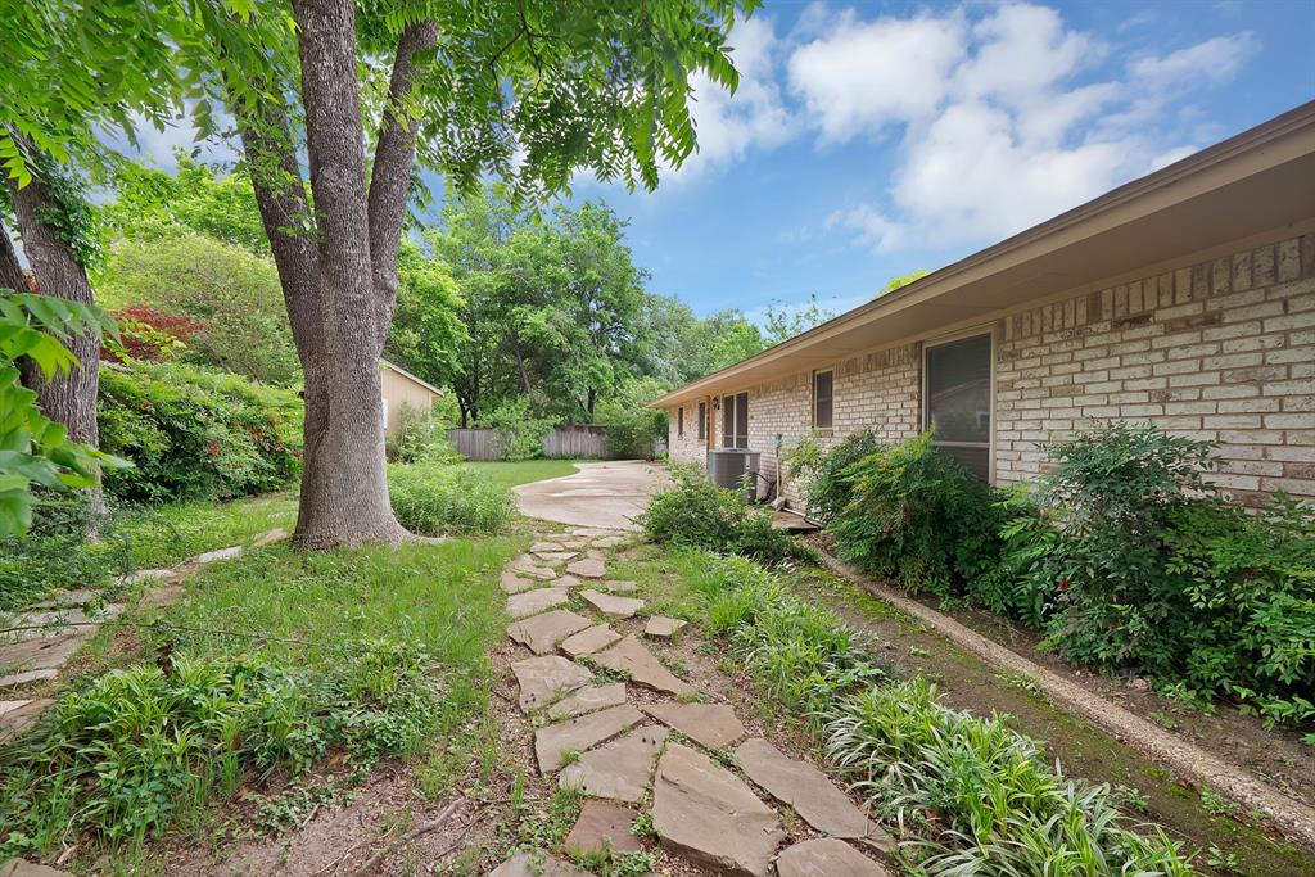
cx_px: 658
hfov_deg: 112.6
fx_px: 438
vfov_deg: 90.0
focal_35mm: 12
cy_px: 438
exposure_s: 1/25
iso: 640
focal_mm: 12
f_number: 9
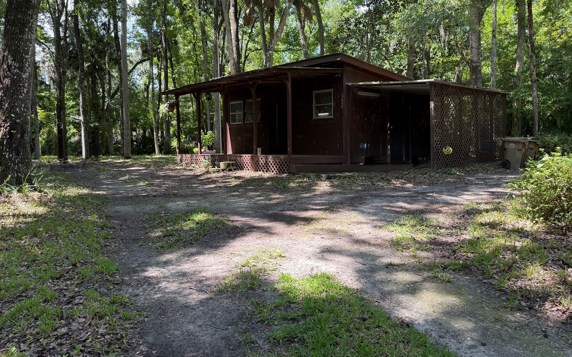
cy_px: 165
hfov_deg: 70.4
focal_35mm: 26
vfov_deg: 47.5
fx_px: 405
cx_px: 289
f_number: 1.78
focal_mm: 6.76
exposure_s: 1/501
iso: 100
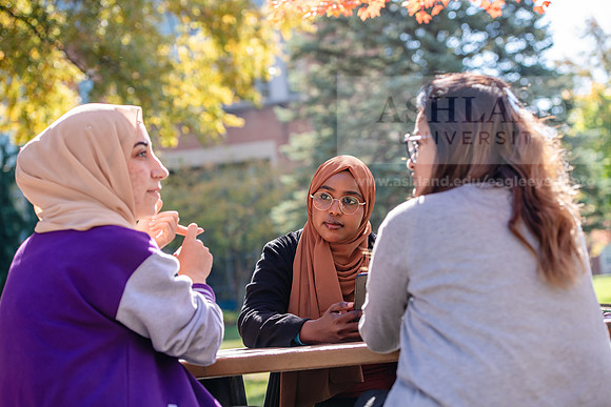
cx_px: 306
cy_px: 204
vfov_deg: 17.5
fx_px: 1324
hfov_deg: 26.0
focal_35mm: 78
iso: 160
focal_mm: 78
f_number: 4
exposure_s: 1/320
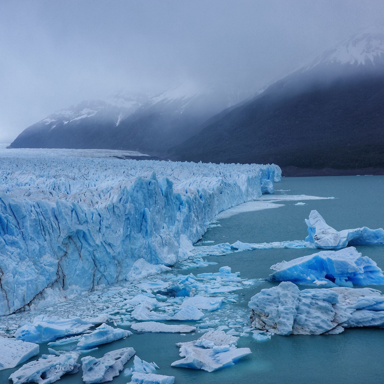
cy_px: 190
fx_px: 653
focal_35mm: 52
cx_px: 161
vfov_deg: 32.8
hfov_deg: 32.7
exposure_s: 1/1000
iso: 100
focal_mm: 26
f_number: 5.6
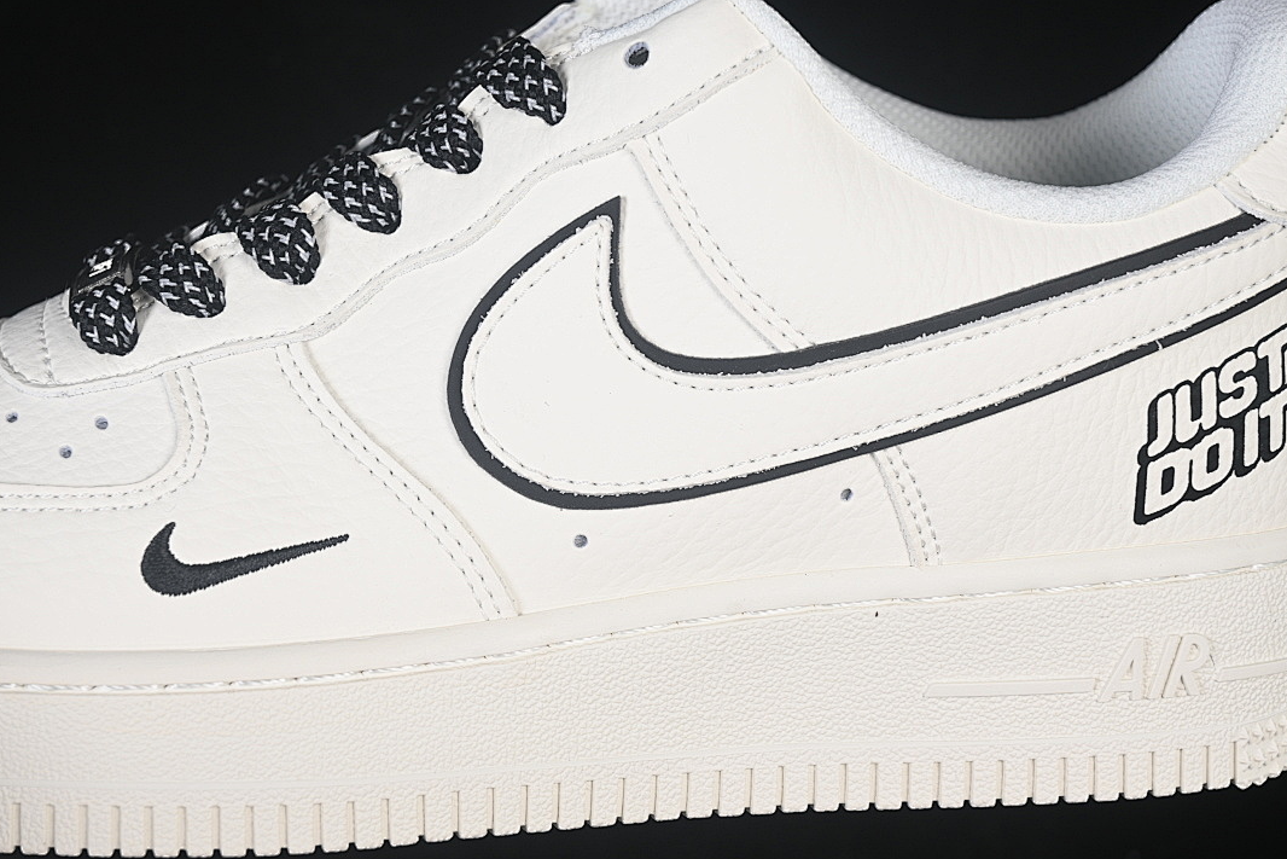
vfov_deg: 18.0
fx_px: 2717
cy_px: 433
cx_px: 644
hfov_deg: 26.6
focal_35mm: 76
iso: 160
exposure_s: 1/80
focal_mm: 50
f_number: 7.1
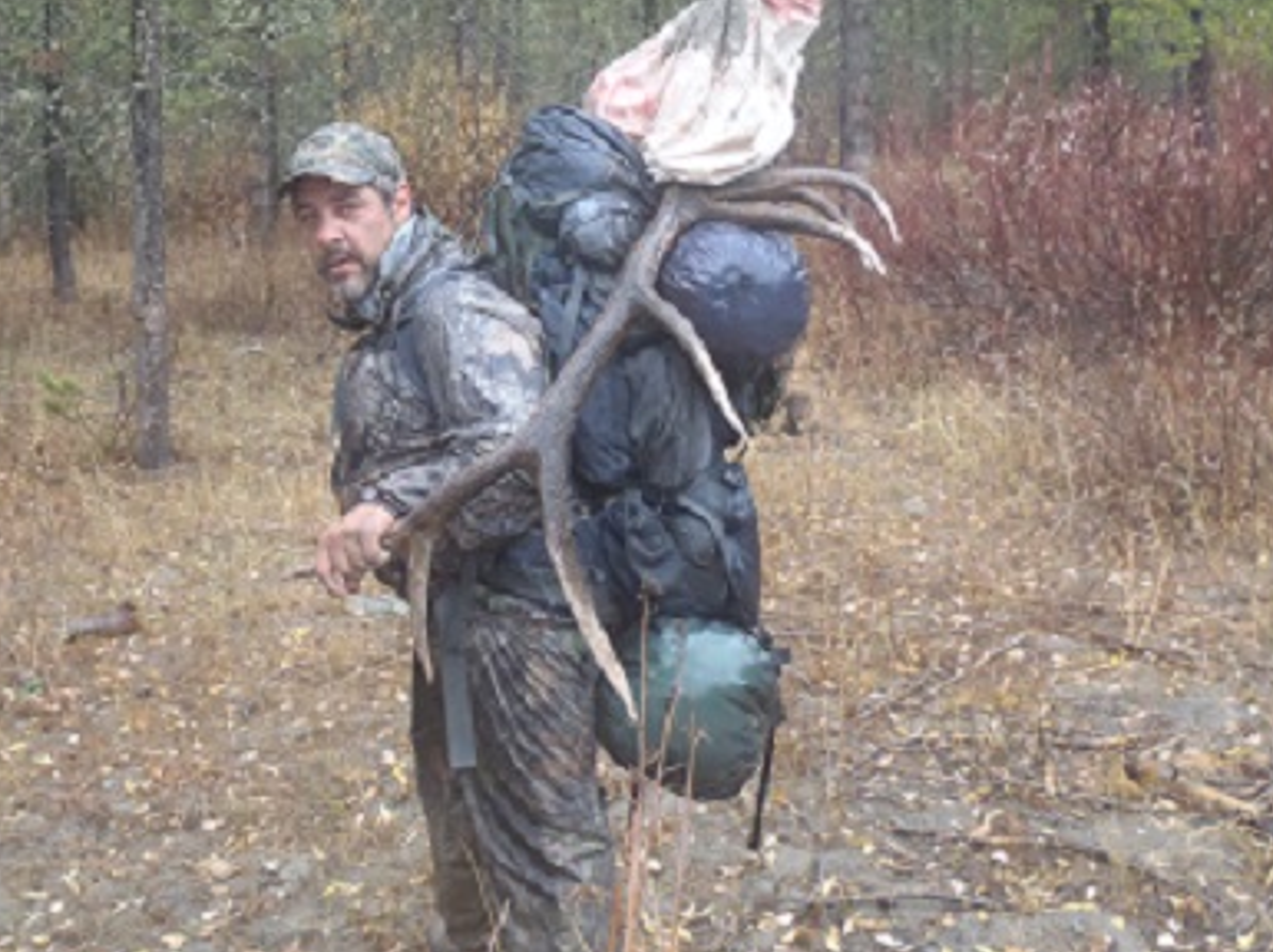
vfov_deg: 27.9
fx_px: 1911
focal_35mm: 52
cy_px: 395
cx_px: 562
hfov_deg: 36.8
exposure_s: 1/40
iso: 250
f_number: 4.7
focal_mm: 7.28
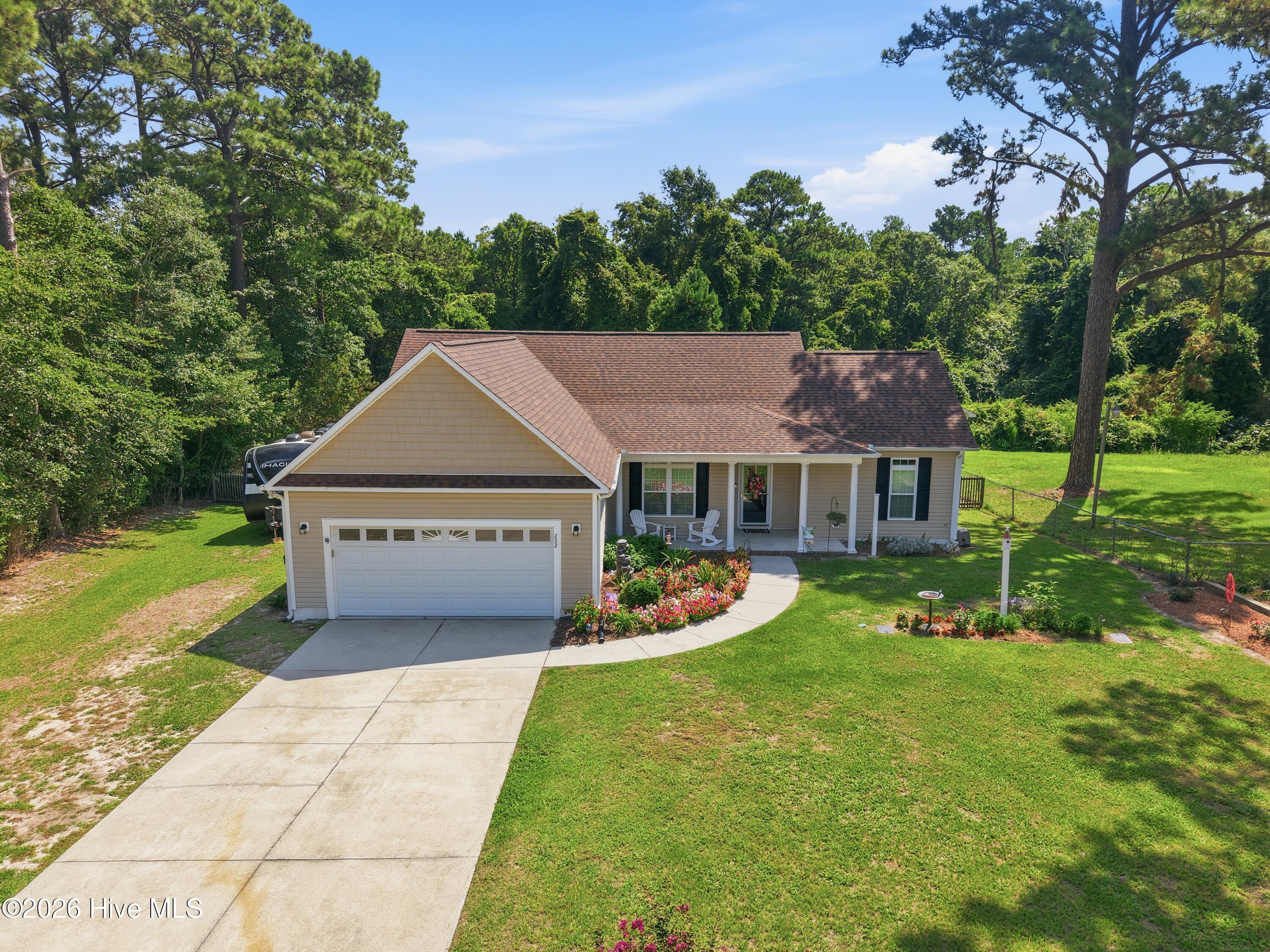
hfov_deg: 71.6
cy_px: 476
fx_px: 881
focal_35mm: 24
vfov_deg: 56.8
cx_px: 635
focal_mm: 8.7
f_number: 1.8
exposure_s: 1/640
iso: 170
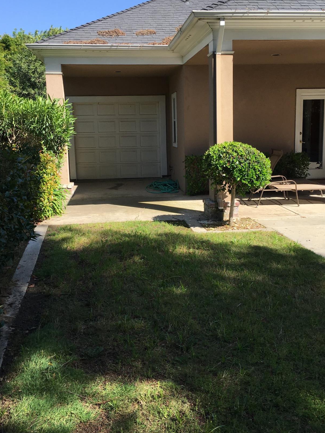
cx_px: 169
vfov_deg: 51.3
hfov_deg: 39.6
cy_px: 202
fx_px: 451
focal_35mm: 36
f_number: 2.2
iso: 25
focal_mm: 4.15
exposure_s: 1/801
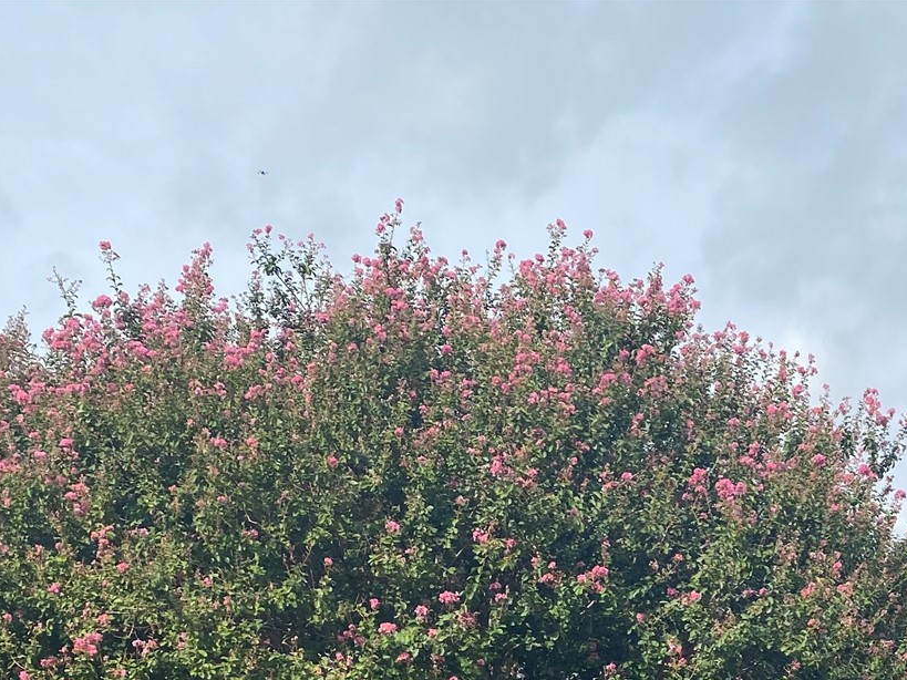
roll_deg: +0.0
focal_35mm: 65
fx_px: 1703
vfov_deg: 20.8
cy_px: 848
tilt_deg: +4.0
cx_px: 776
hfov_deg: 28.9
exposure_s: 1/2358
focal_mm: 4.25
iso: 32
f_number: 1.8
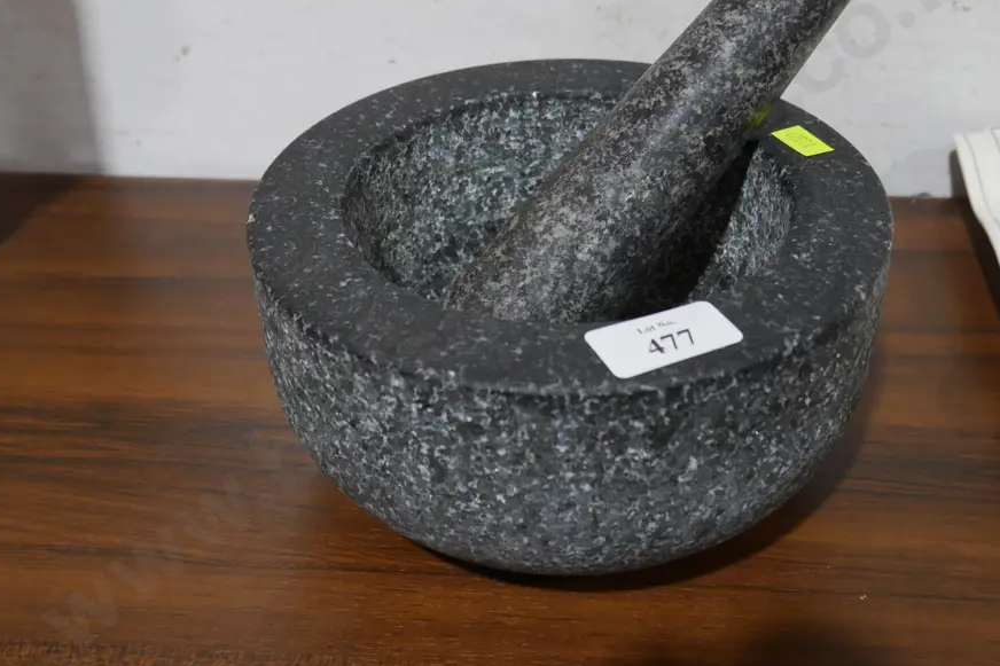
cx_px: 523
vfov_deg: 30.5
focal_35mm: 44
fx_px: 1222
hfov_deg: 44.5
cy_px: 285
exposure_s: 1/60
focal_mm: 18
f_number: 4
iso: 400
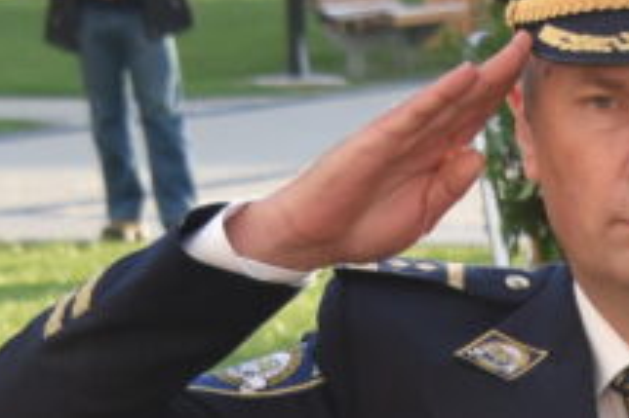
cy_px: 1068
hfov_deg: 4.1
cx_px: 1141
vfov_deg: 2.7
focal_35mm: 501
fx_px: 8747
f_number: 10
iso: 1250
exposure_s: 1/400
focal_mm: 70
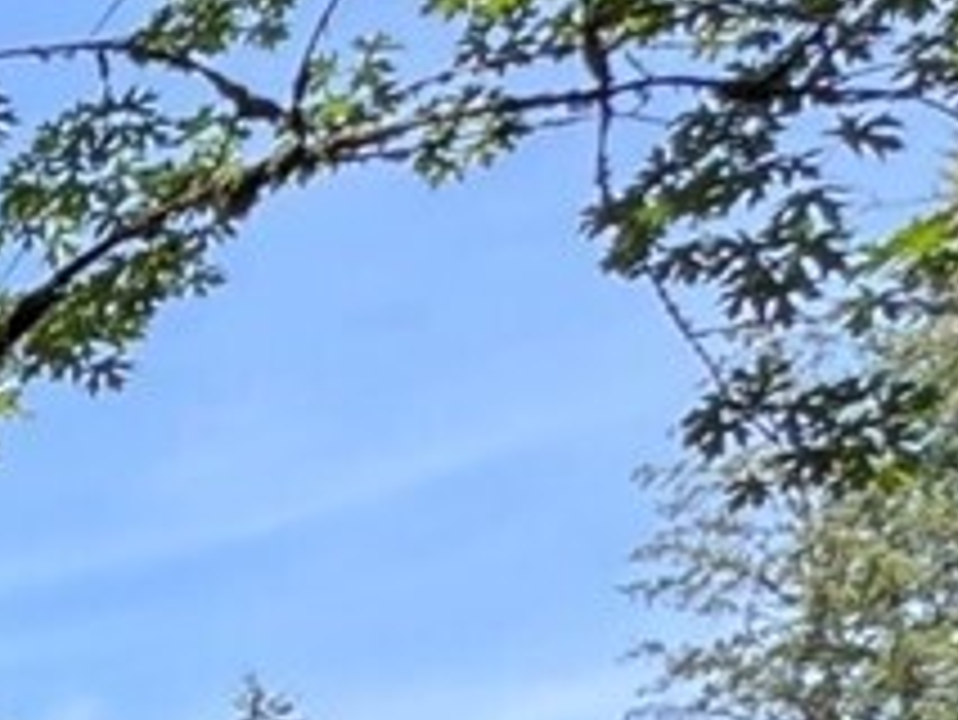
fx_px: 2908
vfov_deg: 12.2
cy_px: 1521
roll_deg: -0.1
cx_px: -1673
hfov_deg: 12.2
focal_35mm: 105
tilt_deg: +5.8
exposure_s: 1/283
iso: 50
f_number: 2.2
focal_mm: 2.22
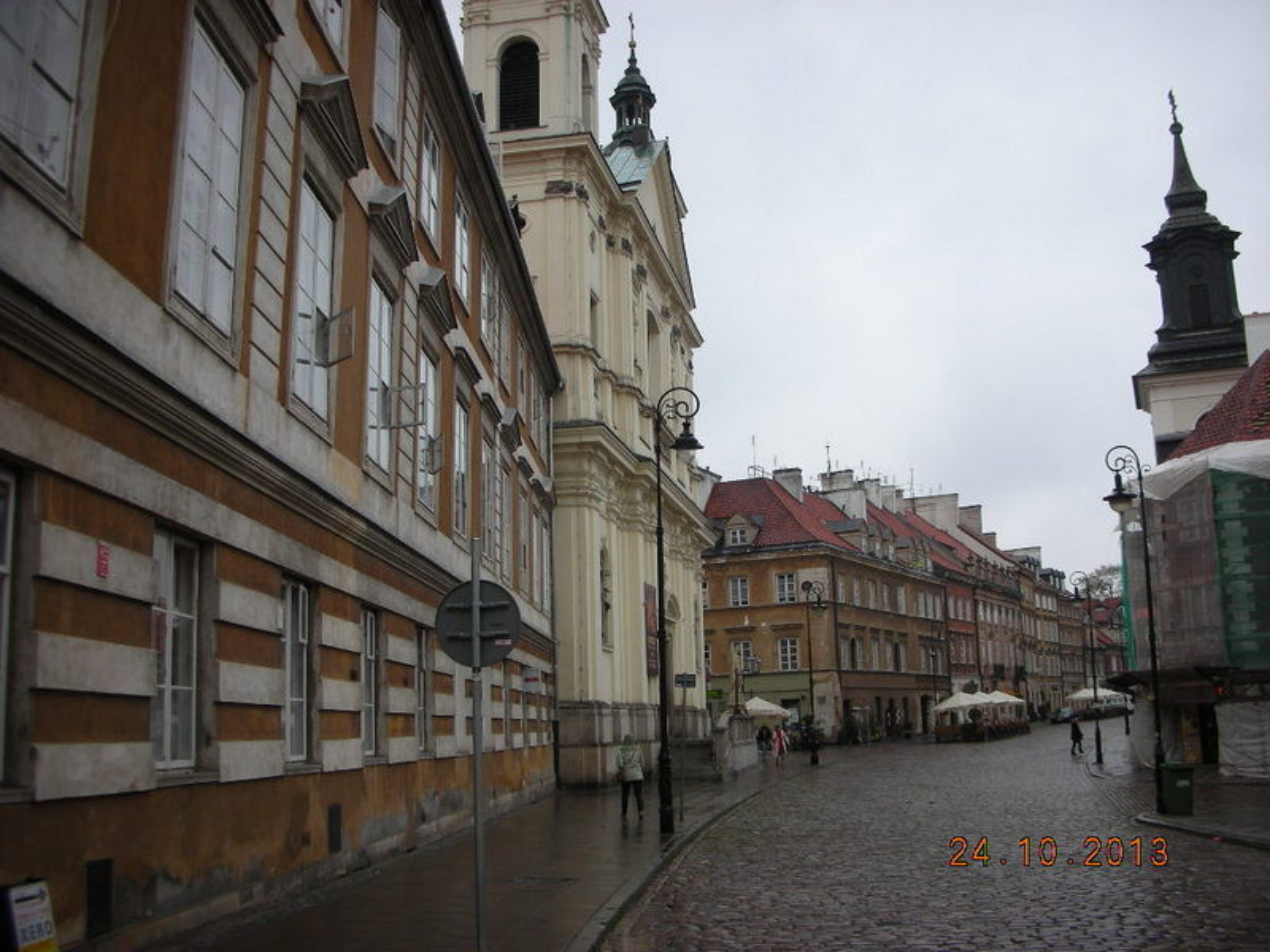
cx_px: 635
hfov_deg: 52.6
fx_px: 1284
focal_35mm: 35
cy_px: 476
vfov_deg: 40.7
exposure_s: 1/300
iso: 50
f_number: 3
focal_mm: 5.8
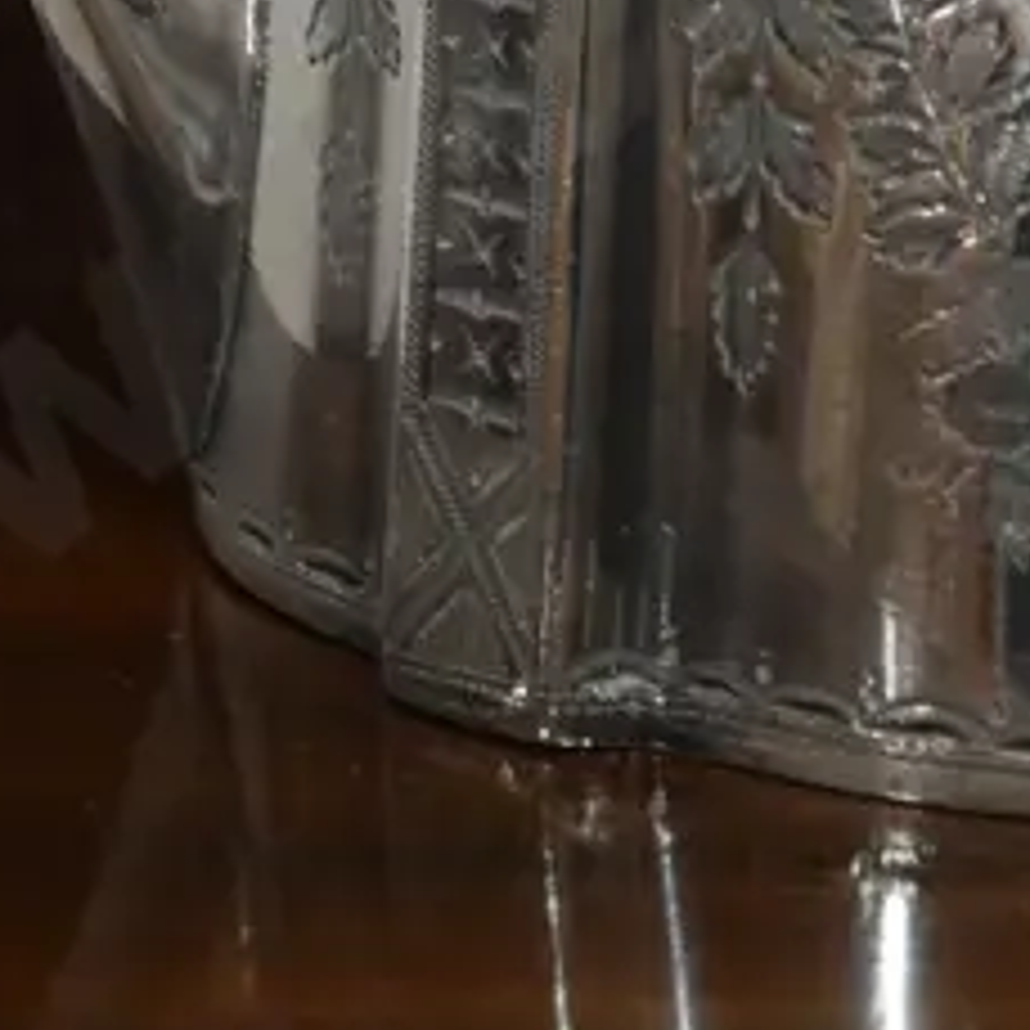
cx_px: 1264
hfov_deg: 9.9
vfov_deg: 9.8
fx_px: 5858
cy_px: -484
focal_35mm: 174
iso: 400
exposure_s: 1/60
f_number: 4.7
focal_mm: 22
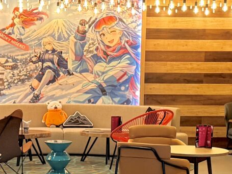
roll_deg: +1.5
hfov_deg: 35.1
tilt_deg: -10.2
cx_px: 69
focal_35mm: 54
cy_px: 130
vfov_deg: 26.7
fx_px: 362
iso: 320
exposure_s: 1/100
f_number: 1.78
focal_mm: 6.76
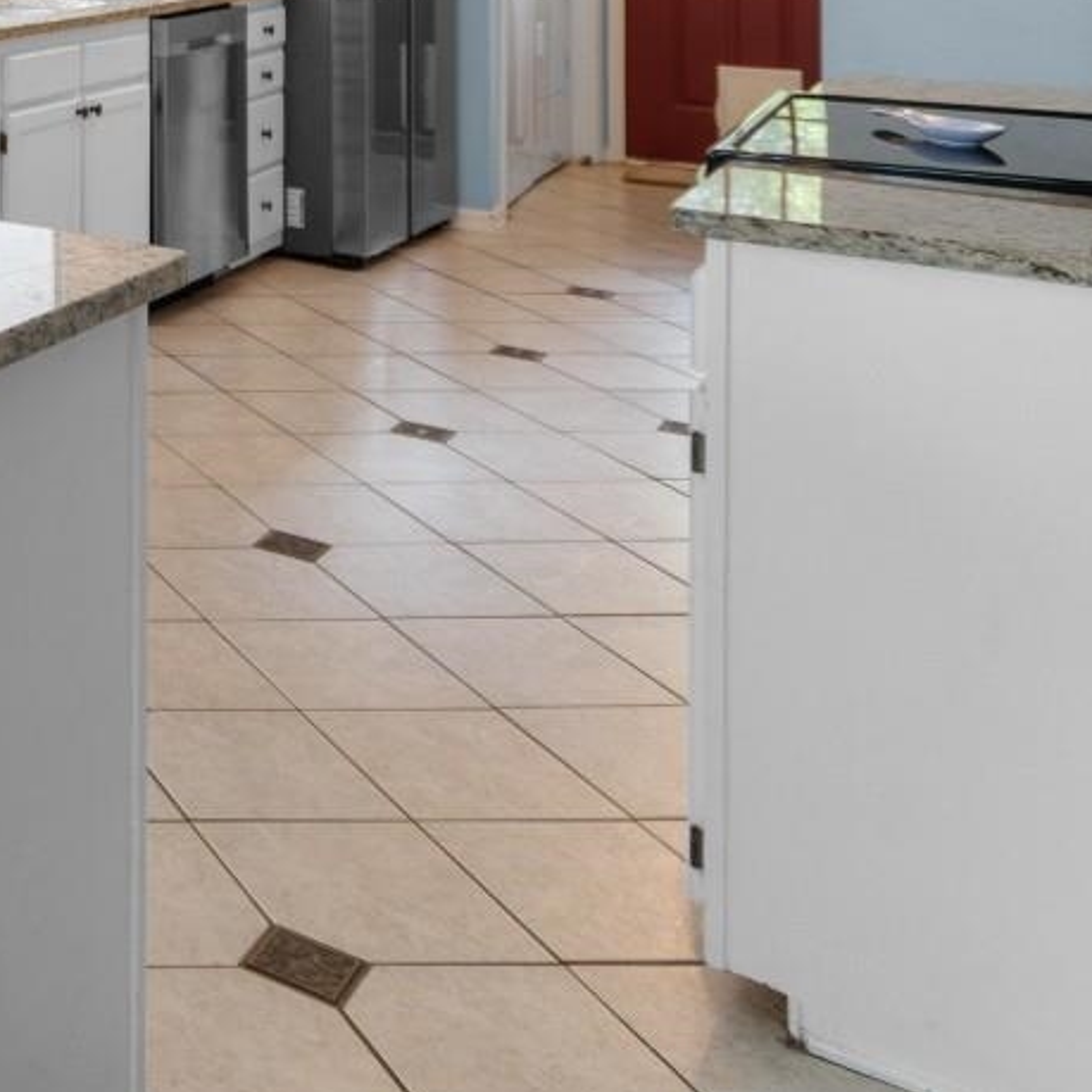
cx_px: -538
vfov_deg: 32.0
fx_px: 1606
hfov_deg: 26.9
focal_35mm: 45
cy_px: -178
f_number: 4.5
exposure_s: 1/40
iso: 100
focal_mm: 10
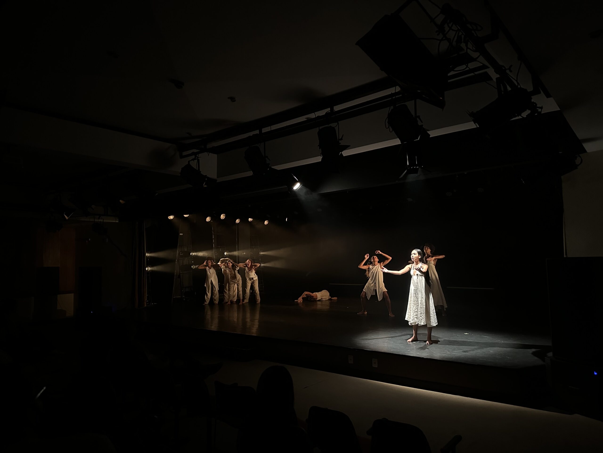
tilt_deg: +5.3
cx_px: 302
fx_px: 418
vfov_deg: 56.8
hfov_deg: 71.6
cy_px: 226
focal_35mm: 24
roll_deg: +1.3
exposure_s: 1/60
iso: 800
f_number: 1.78
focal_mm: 6.86
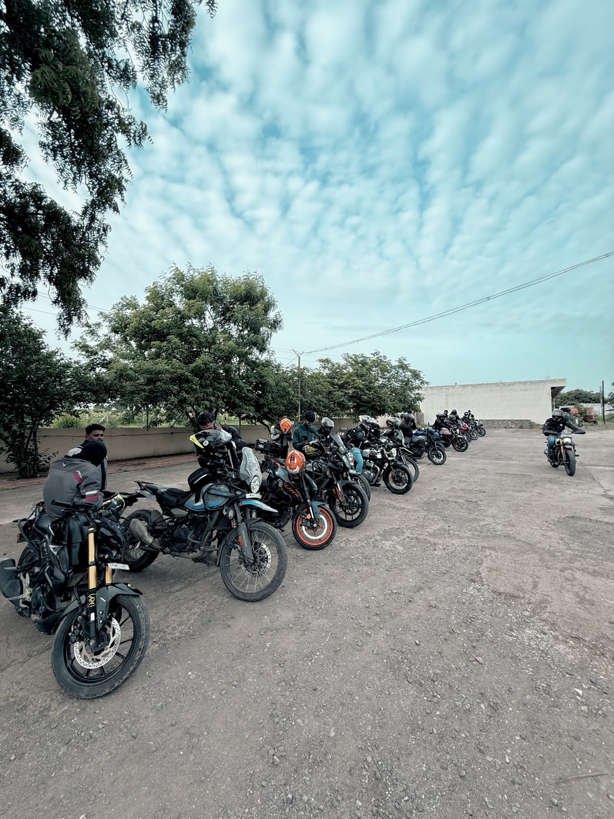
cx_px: 307
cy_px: 410
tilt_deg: +2.8
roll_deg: -1.1
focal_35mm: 14
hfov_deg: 85.7
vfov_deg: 102.1
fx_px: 331
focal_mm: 2.22
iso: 64
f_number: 2.2
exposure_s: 1/442
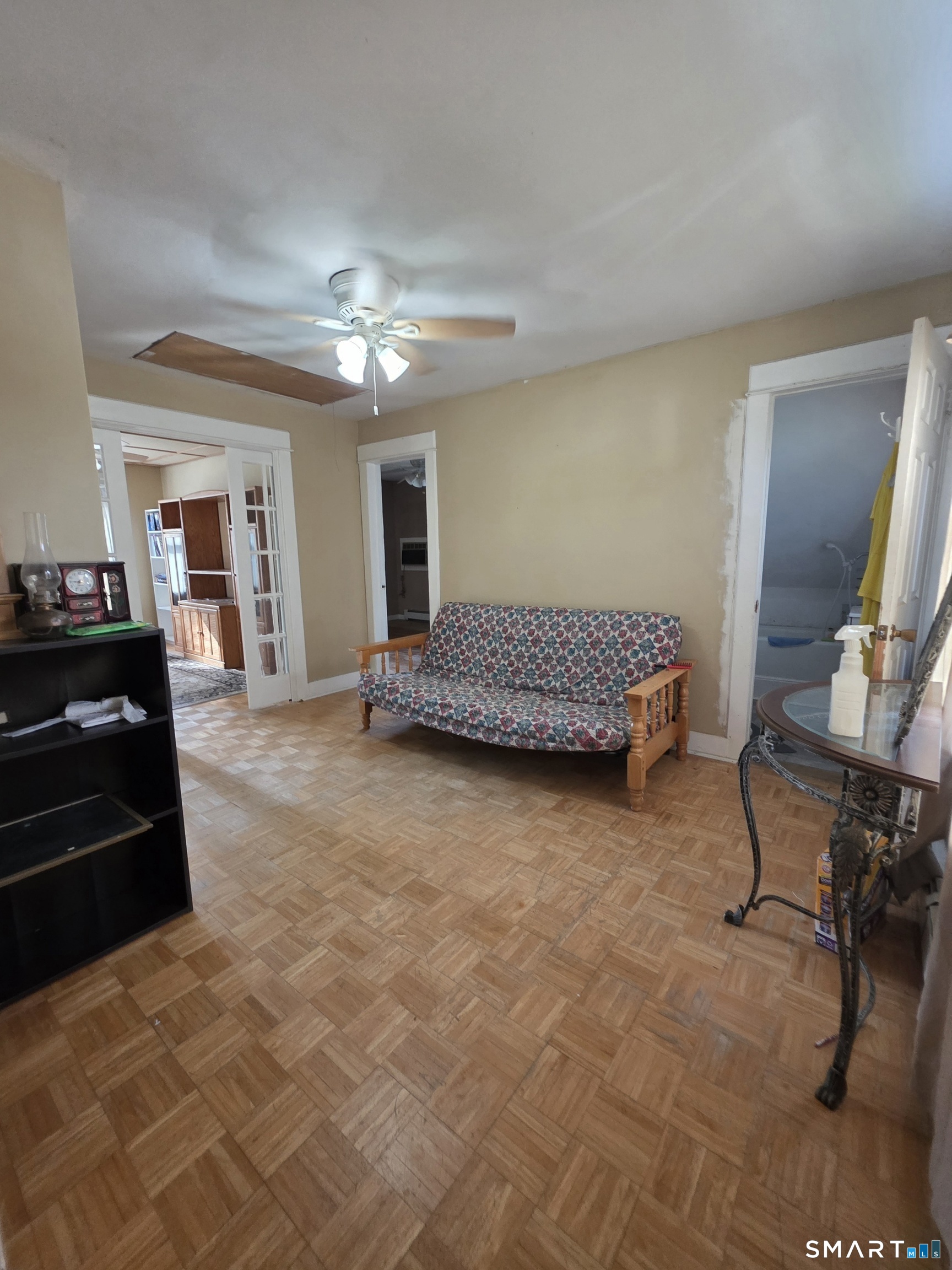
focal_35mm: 13
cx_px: 476
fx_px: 477
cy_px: 635
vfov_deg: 106.2
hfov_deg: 89.9
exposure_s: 1/60.2
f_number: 1.9
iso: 400
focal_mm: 2.2
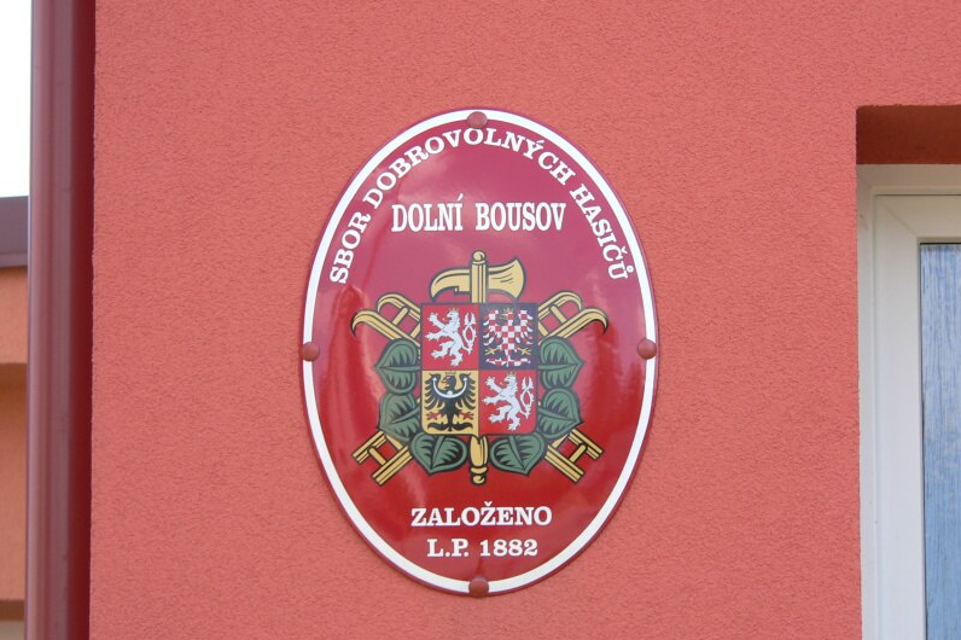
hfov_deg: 10.0
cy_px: 350
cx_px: 482
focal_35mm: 205
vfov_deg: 6.7
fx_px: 5470
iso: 80
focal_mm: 32.6
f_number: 4
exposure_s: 1/125
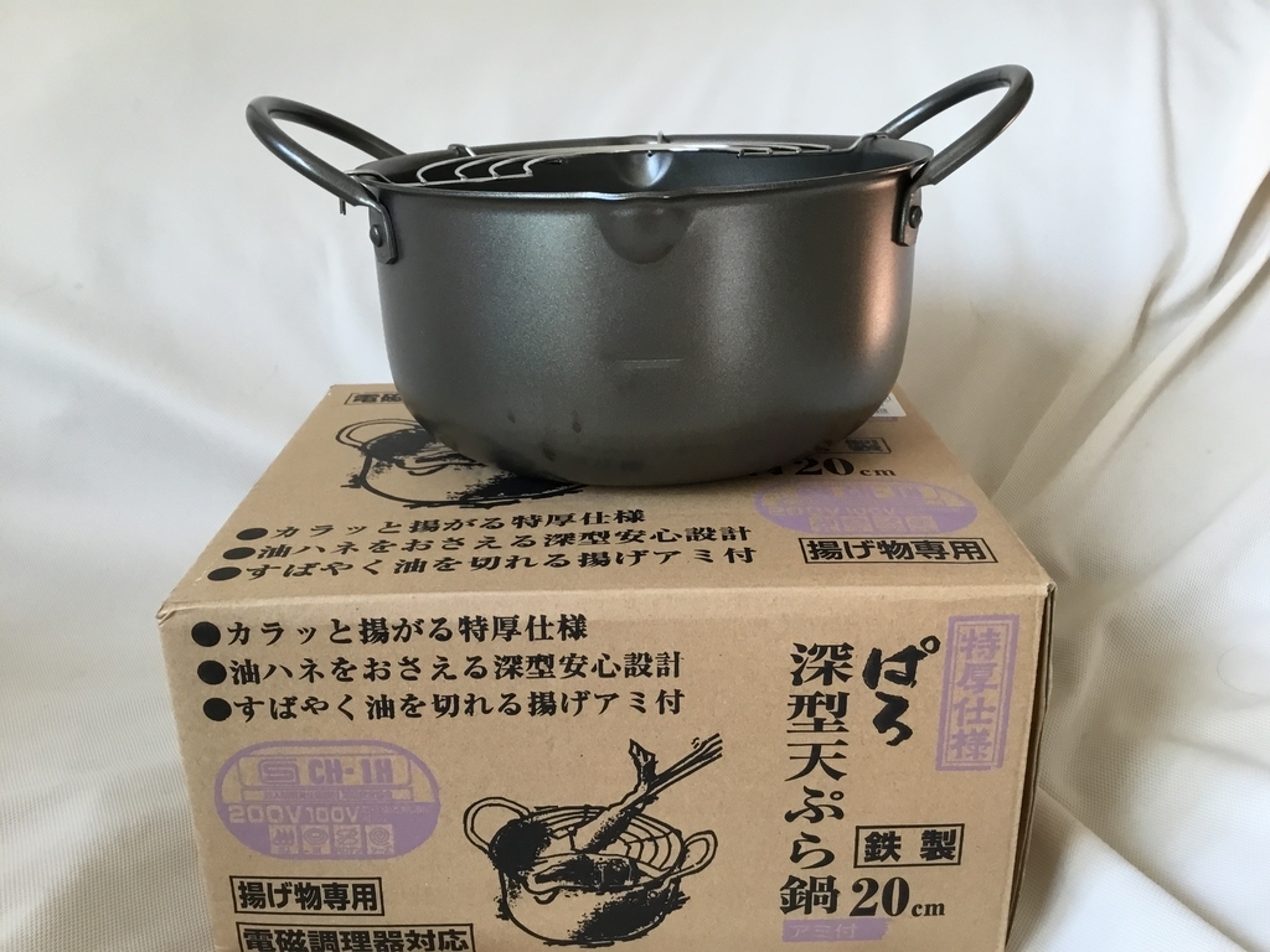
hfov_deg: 58.4
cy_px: 476
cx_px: 635
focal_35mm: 31
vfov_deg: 45.4
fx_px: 1137
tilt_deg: -14.3
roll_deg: -0.3
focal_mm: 3.3
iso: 32
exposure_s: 1/30
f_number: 2.4
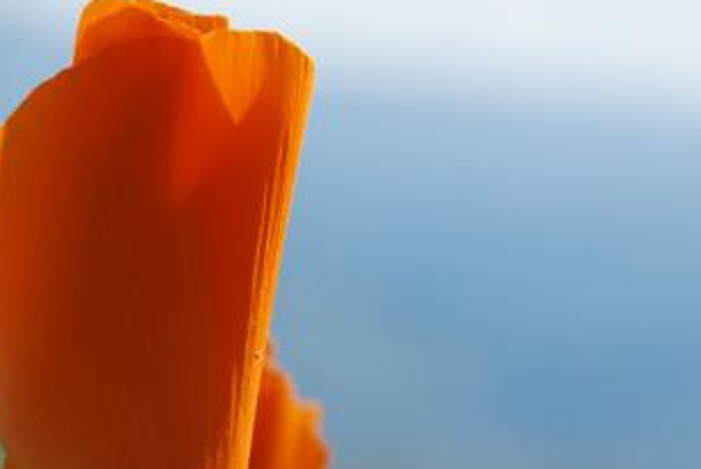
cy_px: 545
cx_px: -20
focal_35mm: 329
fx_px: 6412
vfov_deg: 4.2
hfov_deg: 6.2
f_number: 8
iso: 400
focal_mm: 66
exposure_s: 1/1000
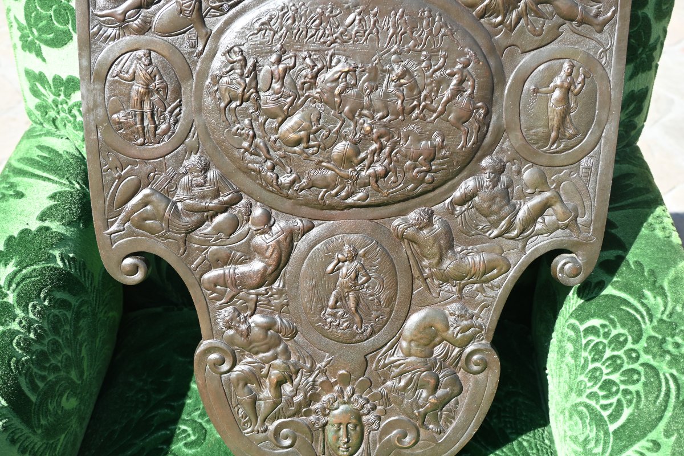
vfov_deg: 34.2
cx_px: 342
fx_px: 741
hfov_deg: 49.6
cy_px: 228
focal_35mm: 39
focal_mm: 26
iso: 200
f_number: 5.6
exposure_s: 1/250
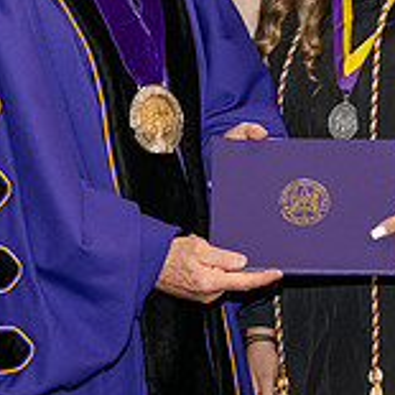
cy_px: 17
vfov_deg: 7.8
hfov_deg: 7.8
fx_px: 2879
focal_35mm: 223
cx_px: 125
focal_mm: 70
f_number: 5
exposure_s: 1/200
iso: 2500
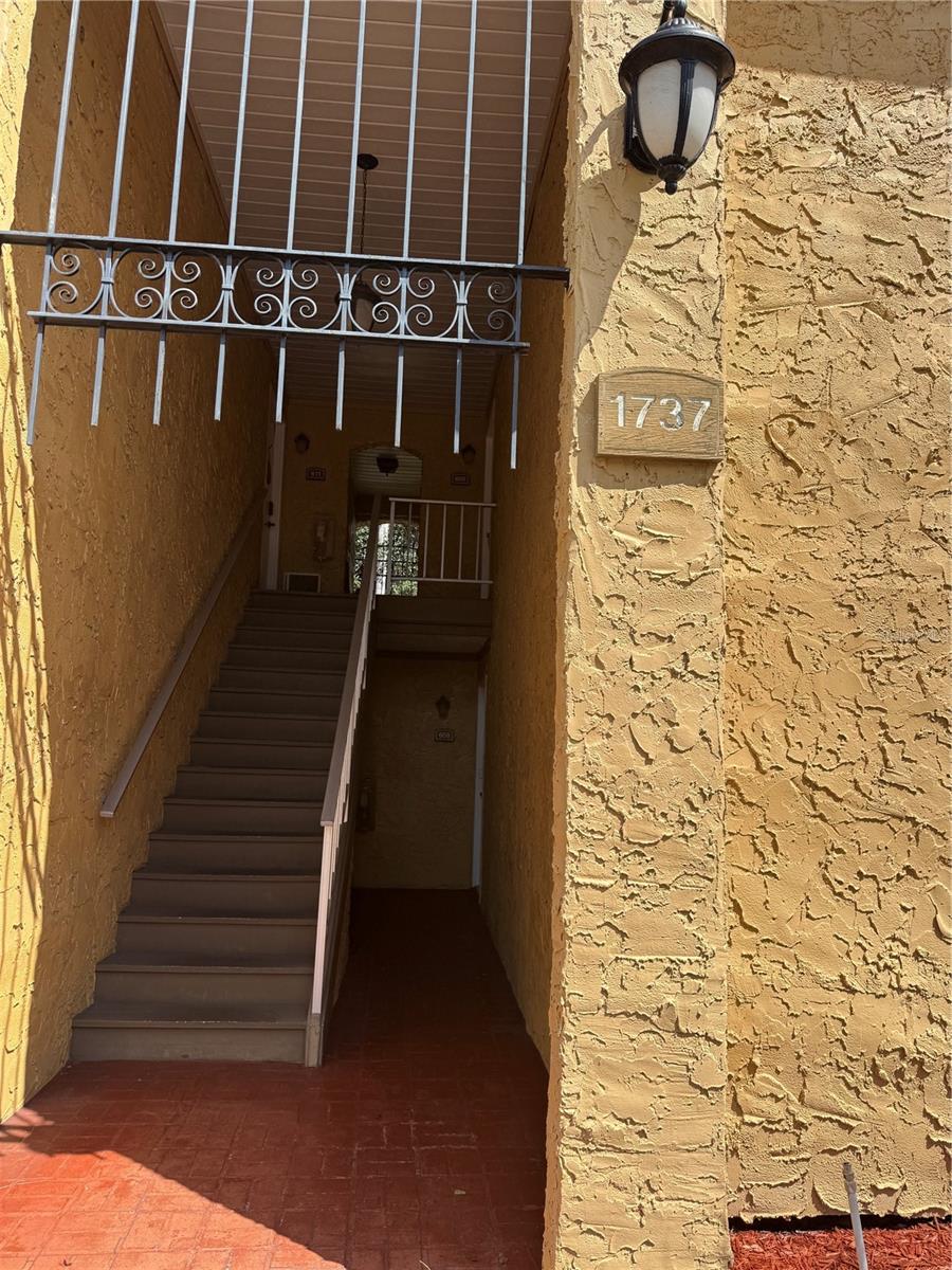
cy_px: 635
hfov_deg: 56.8
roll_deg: -1.6
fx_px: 880
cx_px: 476
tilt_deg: +8.1
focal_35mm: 24
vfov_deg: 71.6
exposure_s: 1/3802
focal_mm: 6.76
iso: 80
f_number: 1.78
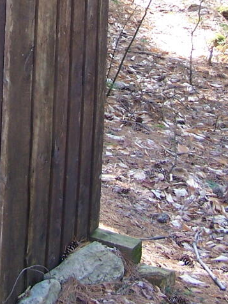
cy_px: -45
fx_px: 957
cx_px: -22
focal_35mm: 109
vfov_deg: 17.3
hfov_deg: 13.3
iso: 100
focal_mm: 6.3
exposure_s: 1/30
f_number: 2.8
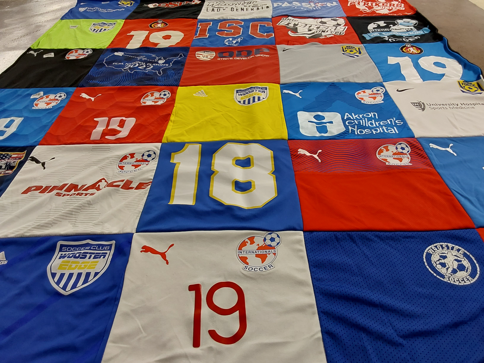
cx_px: 242
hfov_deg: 63.4
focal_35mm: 28
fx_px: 391
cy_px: 182
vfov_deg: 49.7
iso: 80
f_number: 1.9
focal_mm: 2.91
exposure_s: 1/60
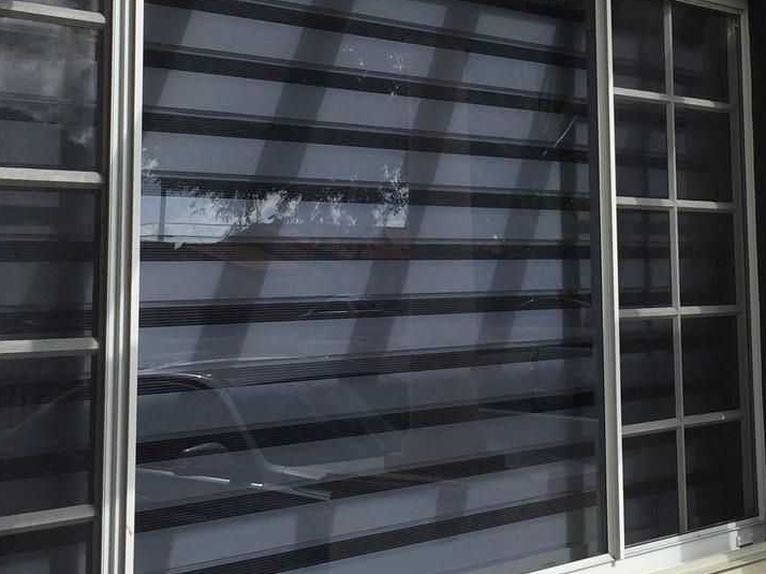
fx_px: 1438
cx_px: 556
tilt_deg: +6.6
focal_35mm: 65
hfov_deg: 29.5
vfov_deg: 22.3
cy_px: 121
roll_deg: +1.7
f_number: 2.2
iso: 32
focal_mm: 4.15
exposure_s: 1/1412
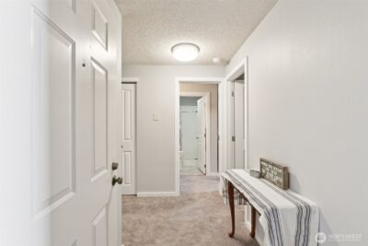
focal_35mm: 16
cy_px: 123
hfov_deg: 95.0
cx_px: 184
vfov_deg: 72.1
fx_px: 169
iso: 1600
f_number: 9
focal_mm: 11
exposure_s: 1/30
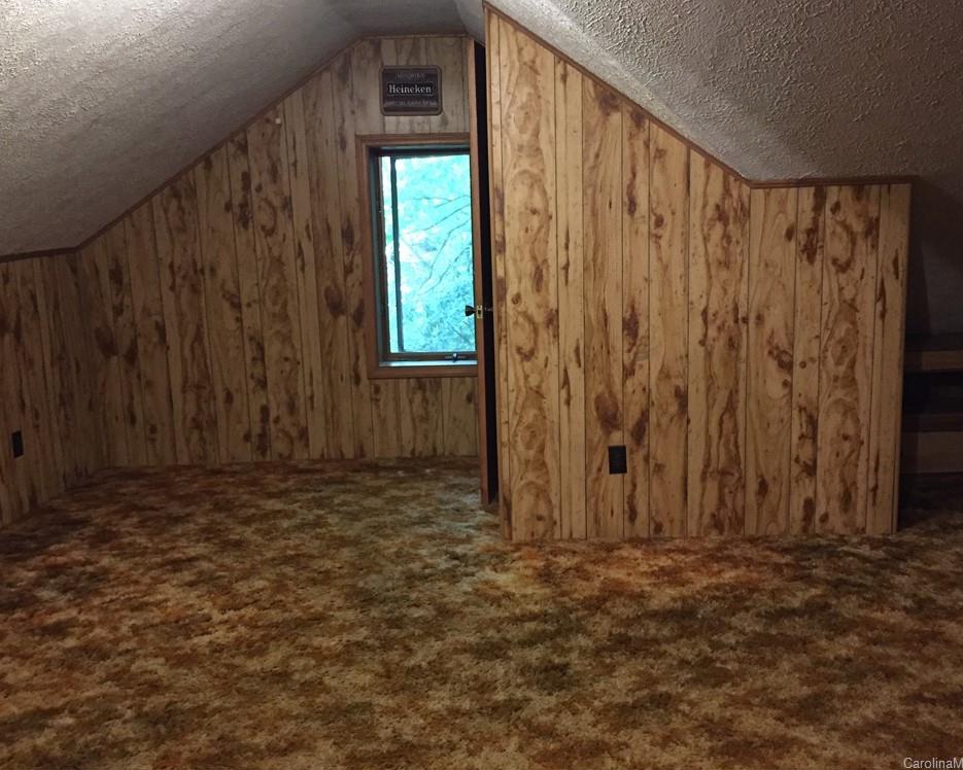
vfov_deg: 47.1
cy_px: 378
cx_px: 494
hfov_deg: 57.2
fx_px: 884
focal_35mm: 31
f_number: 2.2
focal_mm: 4.15
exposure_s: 1/15
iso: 320
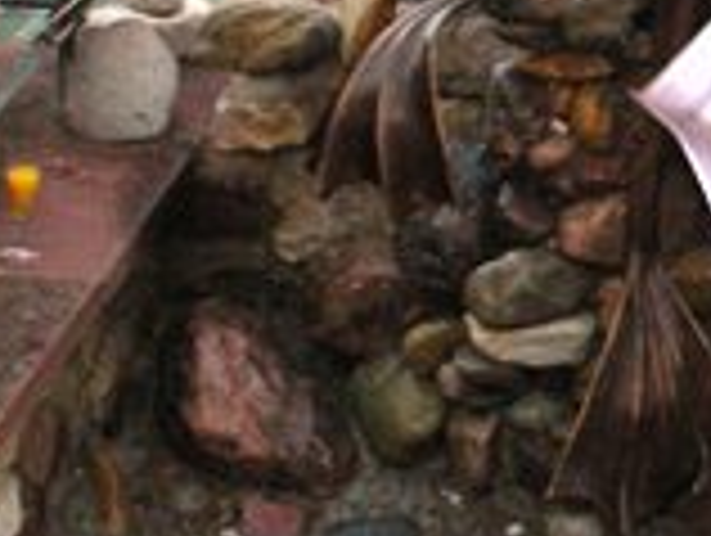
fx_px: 7159
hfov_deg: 5.6
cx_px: 1233
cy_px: 144
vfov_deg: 4.3
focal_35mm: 348
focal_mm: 14.3
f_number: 4.8
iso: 200
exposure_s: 1/120
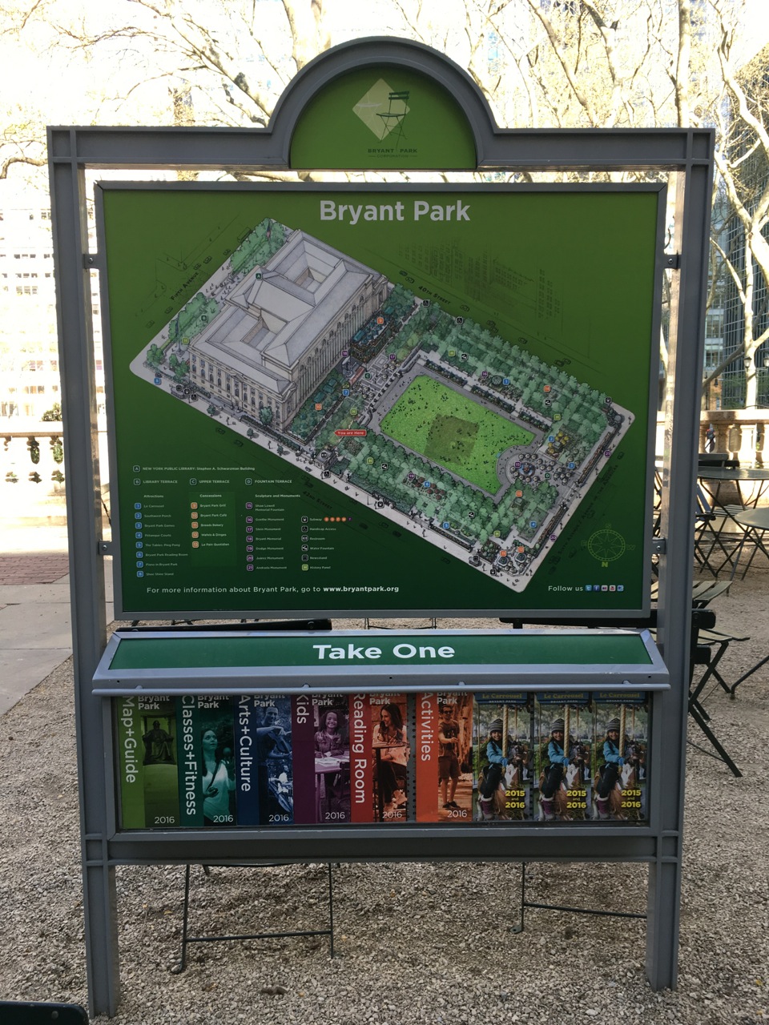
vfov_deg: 61.7
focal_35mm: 29
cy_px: 512
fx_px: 859
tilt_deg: -6.3
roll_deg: +1.7
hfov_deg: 48.2
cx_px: 384
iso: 25
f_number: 2.2
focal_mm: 4.15
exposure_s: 1/120
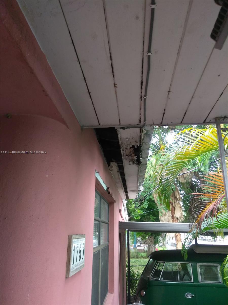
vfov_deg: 81.7
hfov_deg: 66.0
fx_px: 176
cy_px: 152
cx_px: 114
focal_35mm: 20
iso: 281
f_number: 2.2
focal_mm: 3.46
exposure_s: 1/30
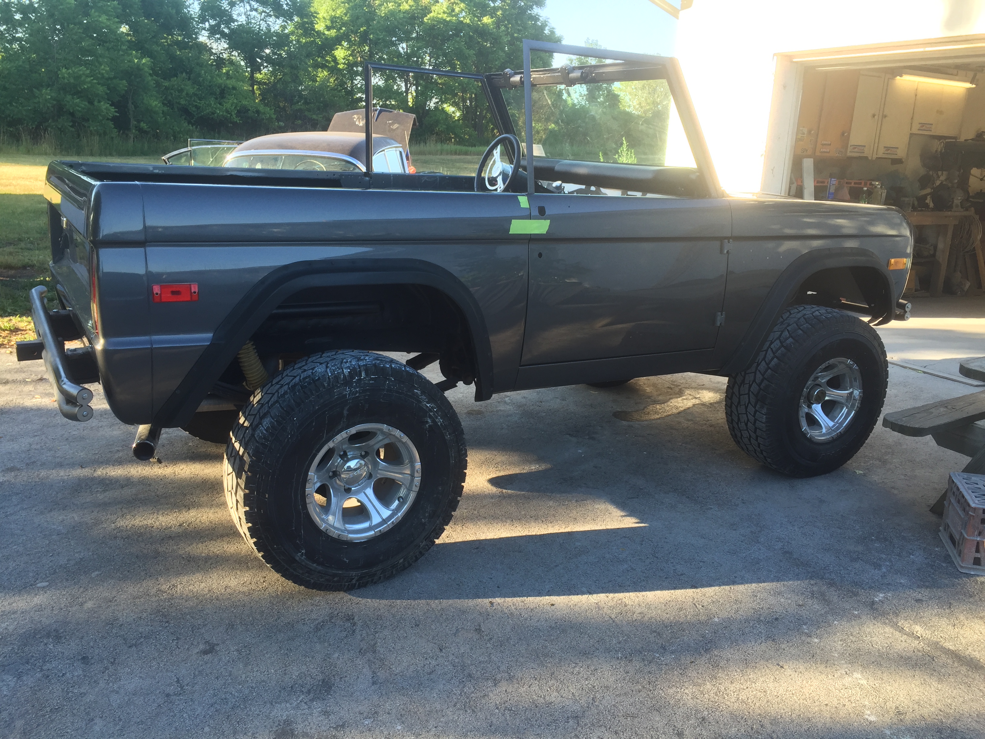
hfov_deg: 61.7
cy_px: 370
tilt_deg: -13.6
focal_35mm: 29
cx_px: 492
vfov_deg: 48.2
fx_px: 825
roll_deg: -2.4
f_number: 2.2
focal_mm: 4.15
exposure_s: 1/120
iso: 32
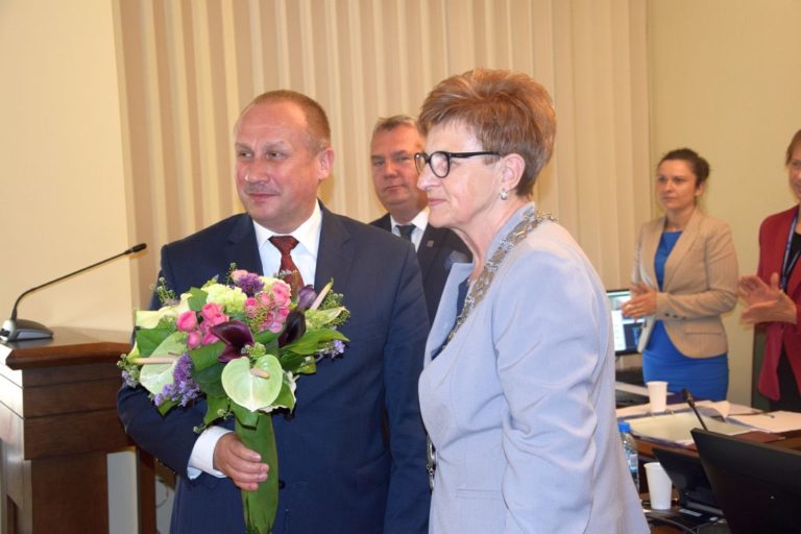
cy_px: 267
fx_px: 1168
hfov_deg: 37.9
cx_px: 400
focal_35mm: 52
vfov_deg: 25.8
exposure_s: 1/60
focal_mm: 35
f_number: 4.5
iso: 1100
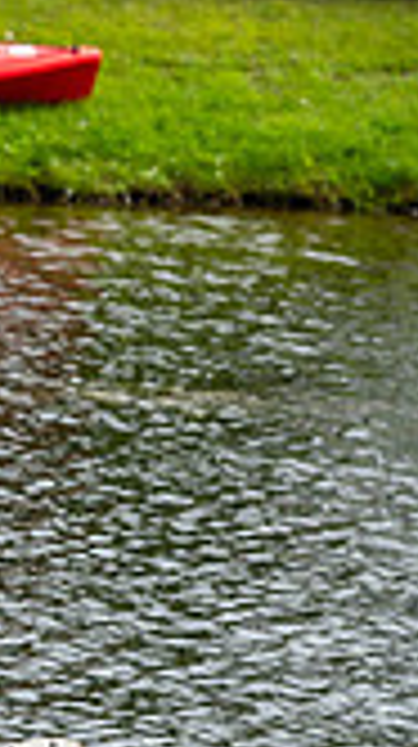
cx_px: -787
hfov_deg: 2.0
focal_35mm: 587
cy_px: 639
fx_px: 11602
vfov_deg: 3.7
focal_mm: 160
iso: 500
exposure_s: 1/2000
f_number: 5.6
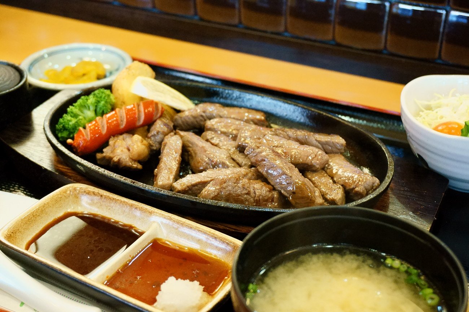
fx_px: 683
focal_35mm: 52
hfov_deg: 37.9
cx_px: 234
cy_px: 156
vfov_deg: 25.7
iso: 3200
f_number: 5.6
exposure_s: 1/60
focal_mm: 35
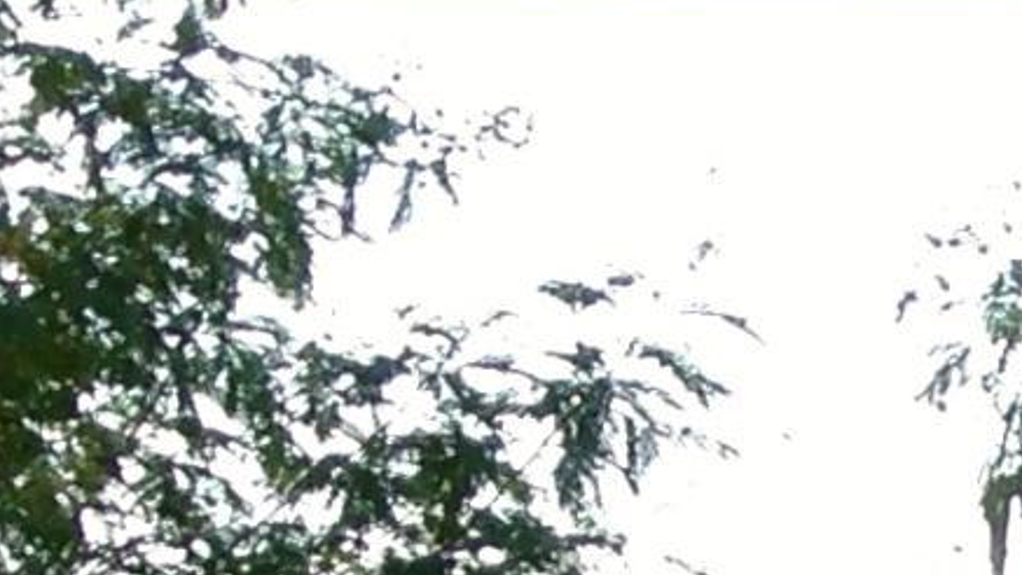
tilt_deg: -7.6
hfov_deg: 7.7
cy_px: 2197
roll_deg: -0.8
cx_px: 2942
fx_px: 6695
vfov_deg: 4.6
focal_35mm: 247
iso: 64
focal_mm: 4.12
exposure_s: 1/60
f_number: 2.4
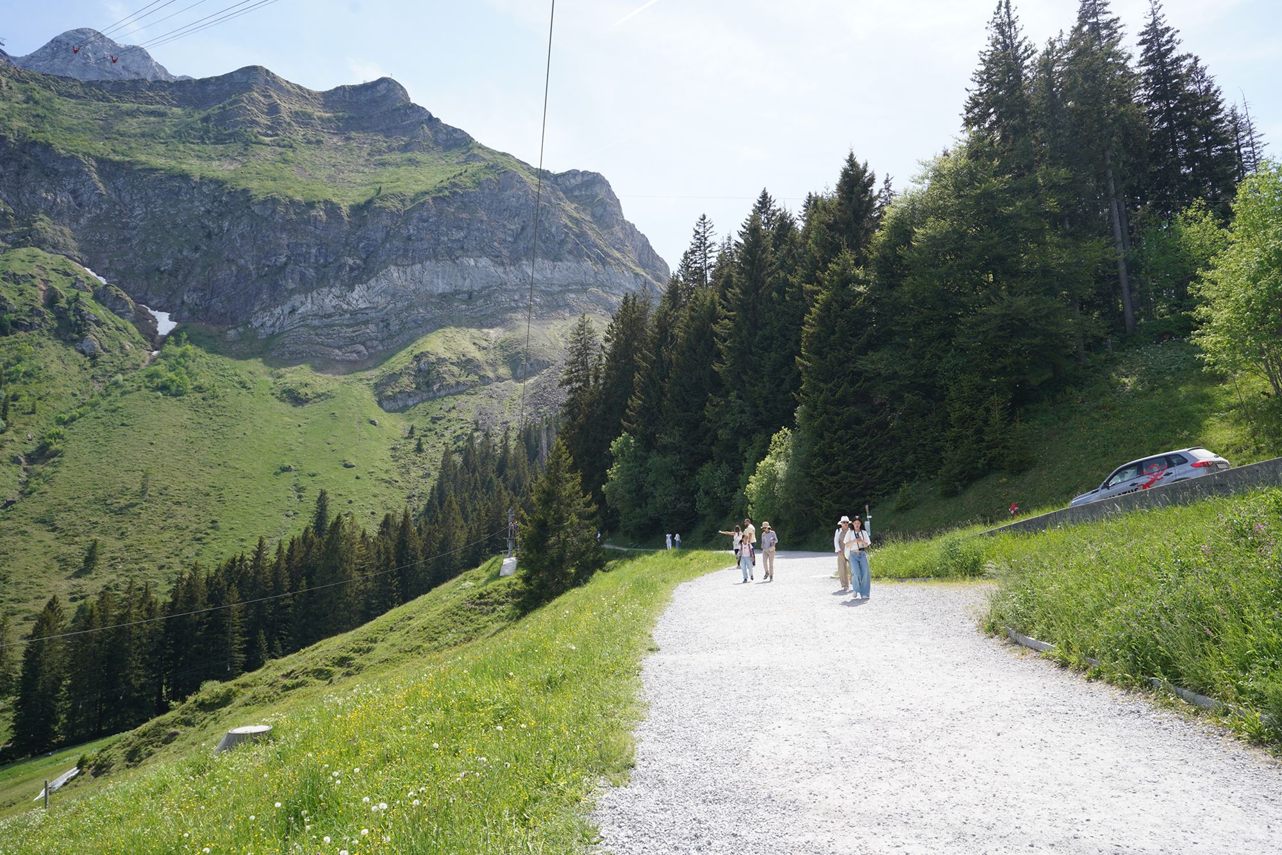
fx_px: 855
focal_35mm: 24
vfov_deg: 53.1
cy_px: 428
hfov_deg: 73.7
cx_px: 641
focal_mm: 24
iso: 100
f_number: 9
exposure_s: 1/100
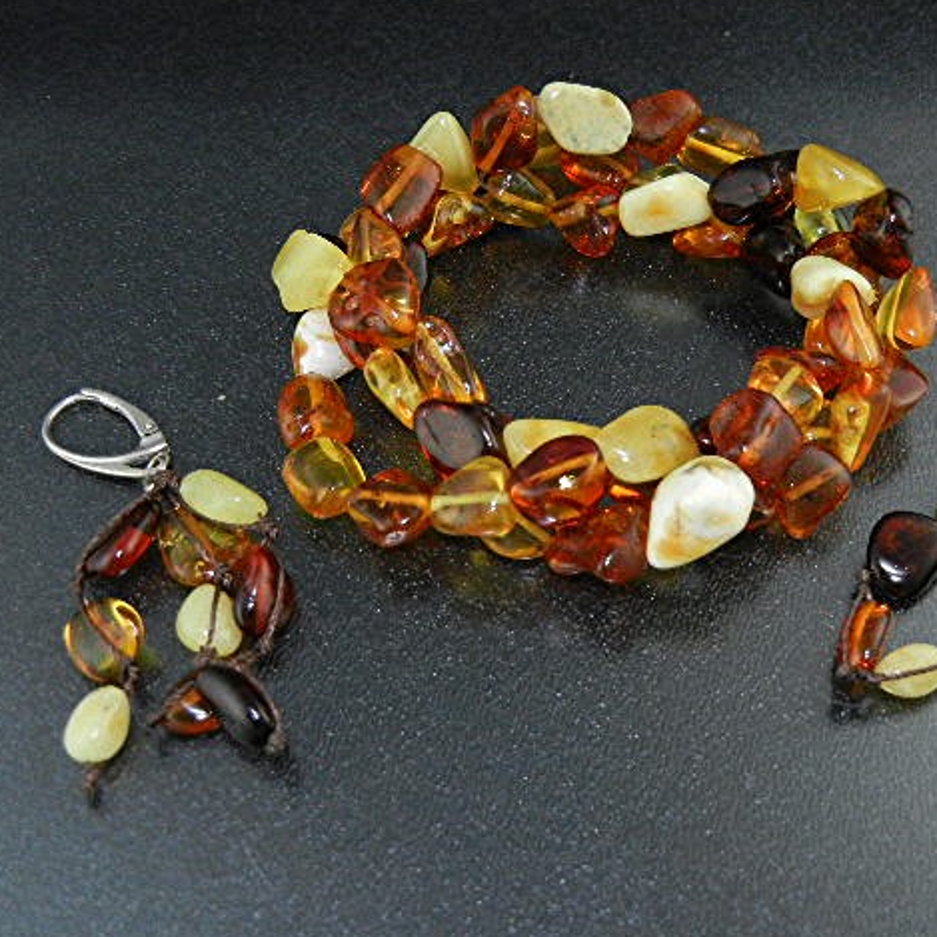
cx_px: 625
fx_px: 1439
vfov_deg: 36.1
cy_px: 469
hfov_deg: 35.7
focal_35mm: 47
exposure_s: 1/30
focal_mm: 7.1
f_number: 7.4
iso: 800
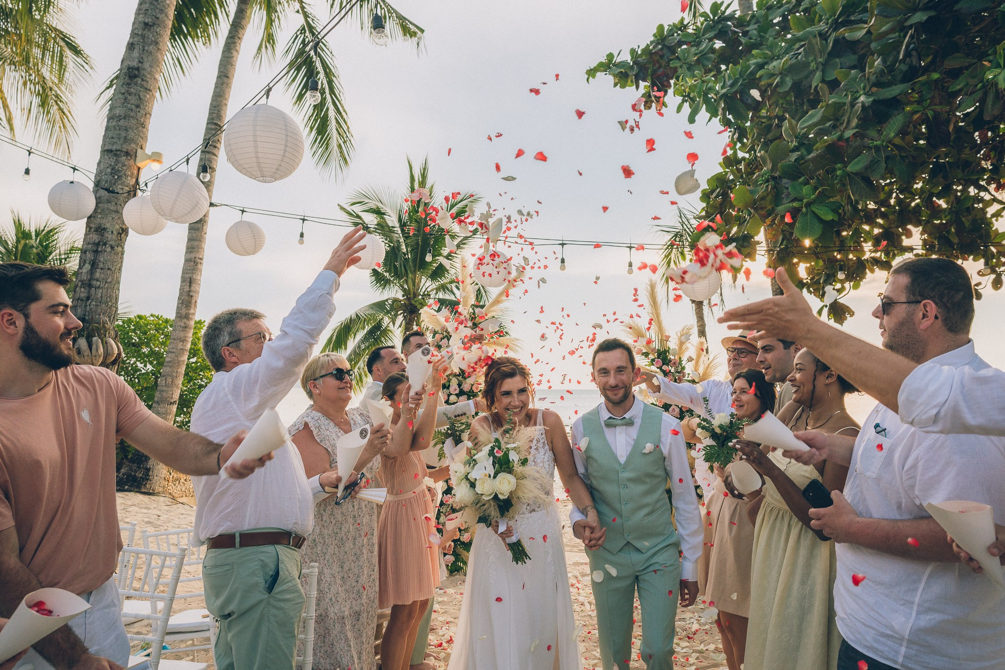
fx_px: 708
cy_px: 323
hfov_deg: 70.7
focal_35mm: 25
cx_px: 515
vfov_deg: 50.6
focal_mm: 24
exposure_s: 1/400
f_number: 5.6
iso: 160
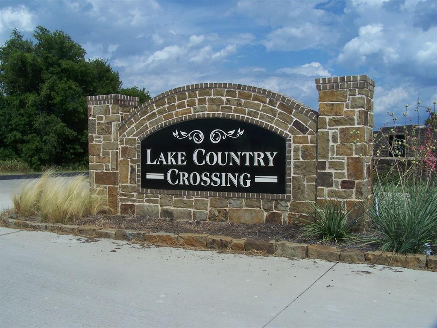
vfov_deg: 37.7
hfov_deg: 49.0
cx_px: 218
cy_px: 164
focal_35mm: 38
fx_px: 480
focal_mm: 6.3
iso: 80
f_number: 5.6
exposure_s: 1/800
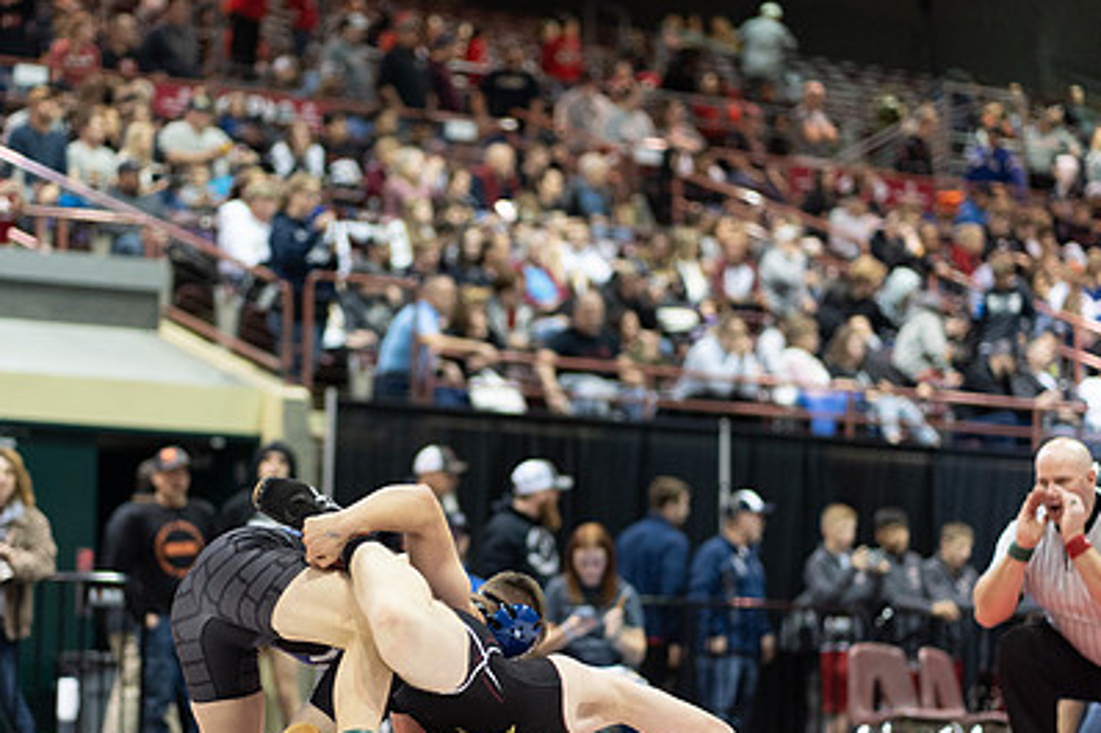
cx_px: 462
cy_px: 463
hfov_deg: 16.5
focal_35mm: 124
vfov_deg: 11.0
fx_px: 3791
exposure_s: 1/500
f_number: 1.8
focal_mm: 85
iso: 2000
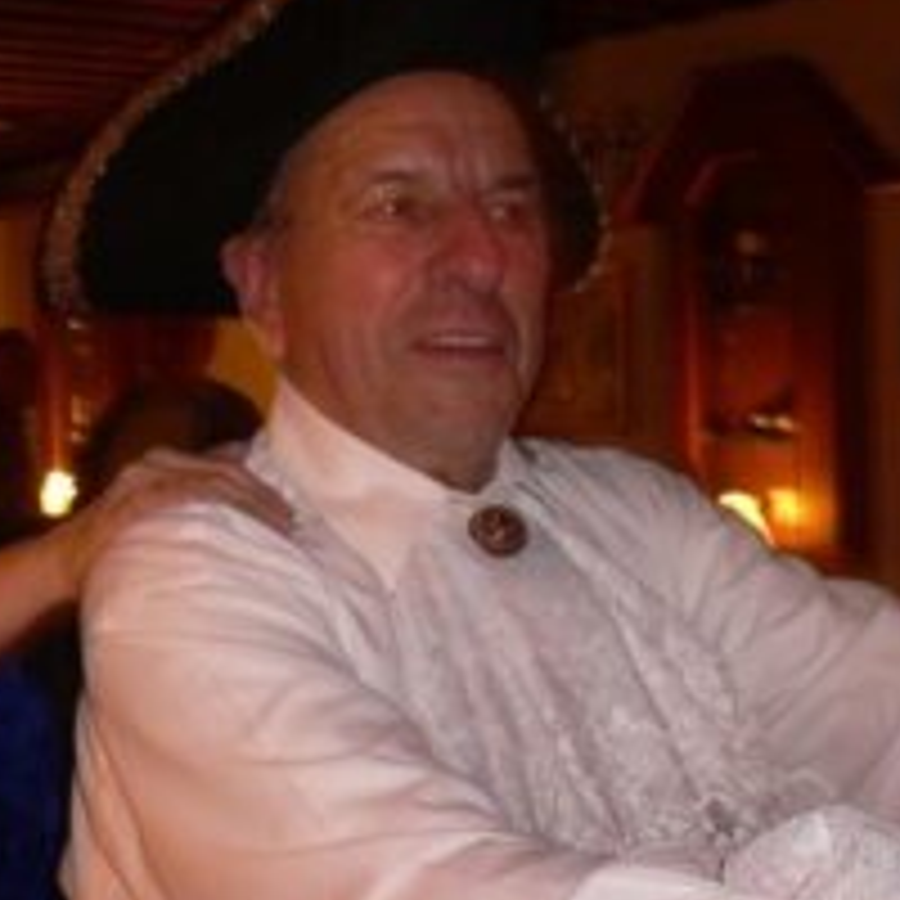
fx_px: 1824
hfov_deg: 27.7
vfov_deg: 27.7
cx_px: 468
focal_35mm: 62
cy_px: 536
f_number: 2.8
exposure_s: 1/8
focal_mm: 5.8
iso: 100
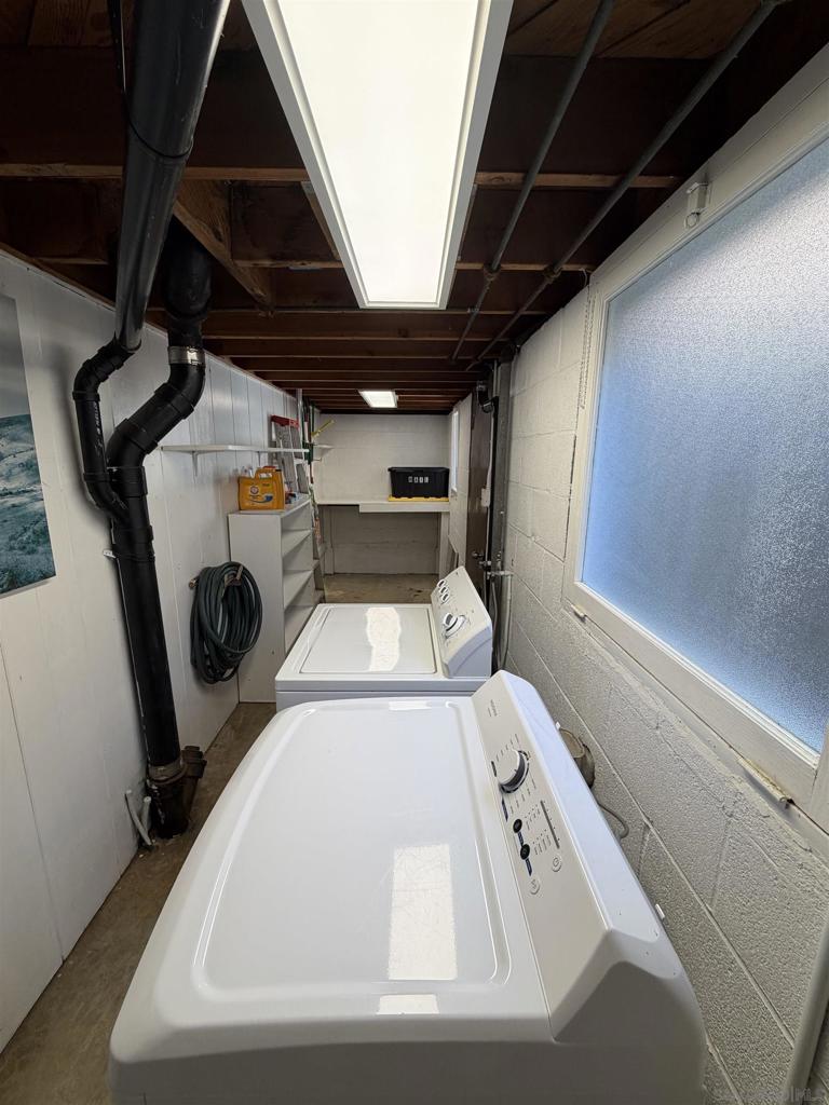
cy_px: 552
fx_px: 447
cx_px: 414
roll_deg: -0.7
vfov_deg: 102.1
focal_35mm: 14
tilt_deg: -12.6
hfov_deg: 85.7
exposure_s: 1/120
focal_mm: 2.22
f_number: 2.2
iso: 80
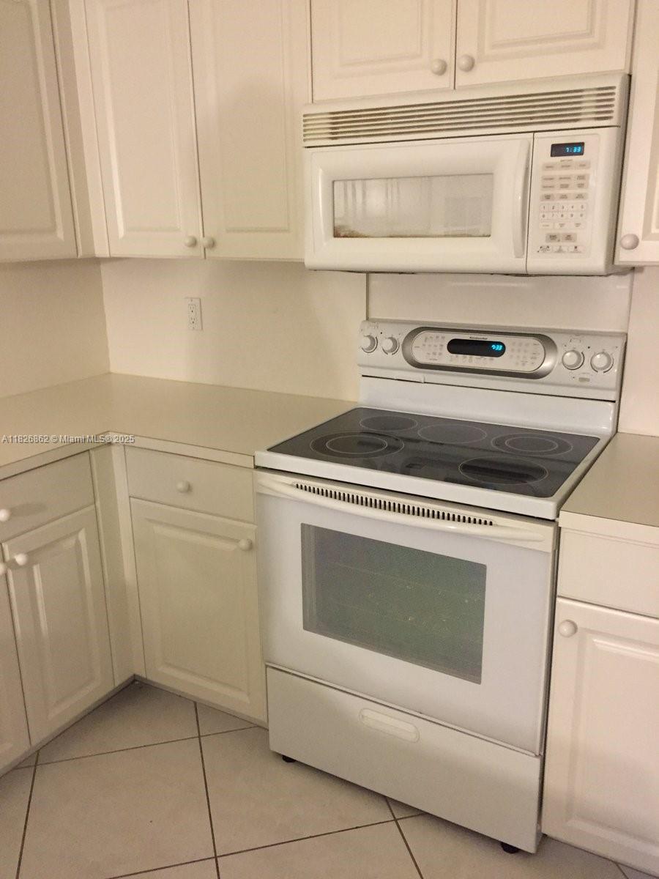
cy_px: 440
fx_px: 736
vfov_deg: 61.7
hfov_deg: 48.2
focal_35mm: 29
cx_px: 330
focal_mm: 4.15
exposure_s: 1/17
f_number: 2.2
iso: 250
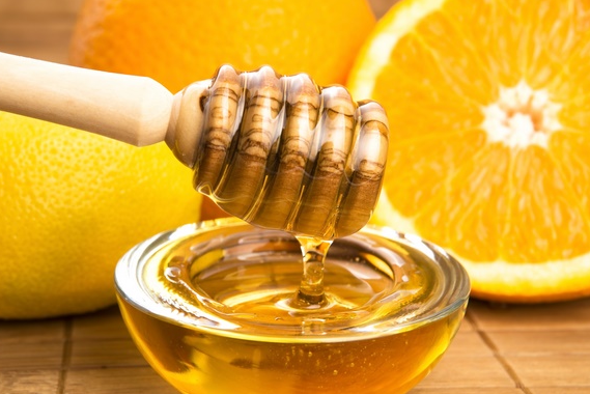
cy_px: 198
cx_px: 273
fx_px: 1312
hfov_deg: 25.3
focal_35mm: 80
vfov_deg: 17.1
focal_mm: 70
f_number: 13
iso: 100
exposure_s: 1/60
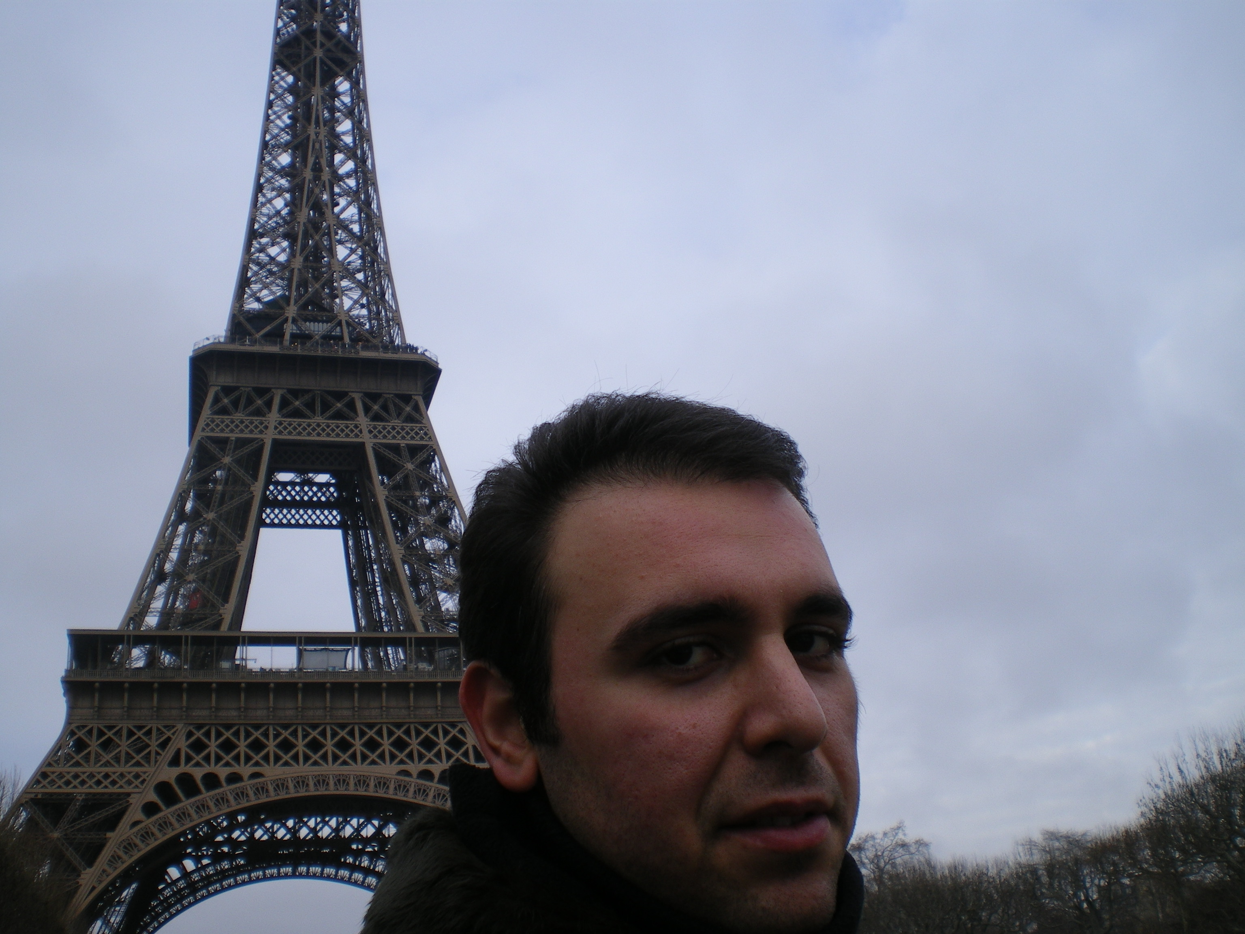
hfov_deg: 49.0
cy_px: 467
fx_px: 1367
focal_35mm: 38
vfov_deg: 37.7
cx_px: 622
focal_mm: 6.3
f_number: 4.6
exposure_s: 1/200
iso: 64
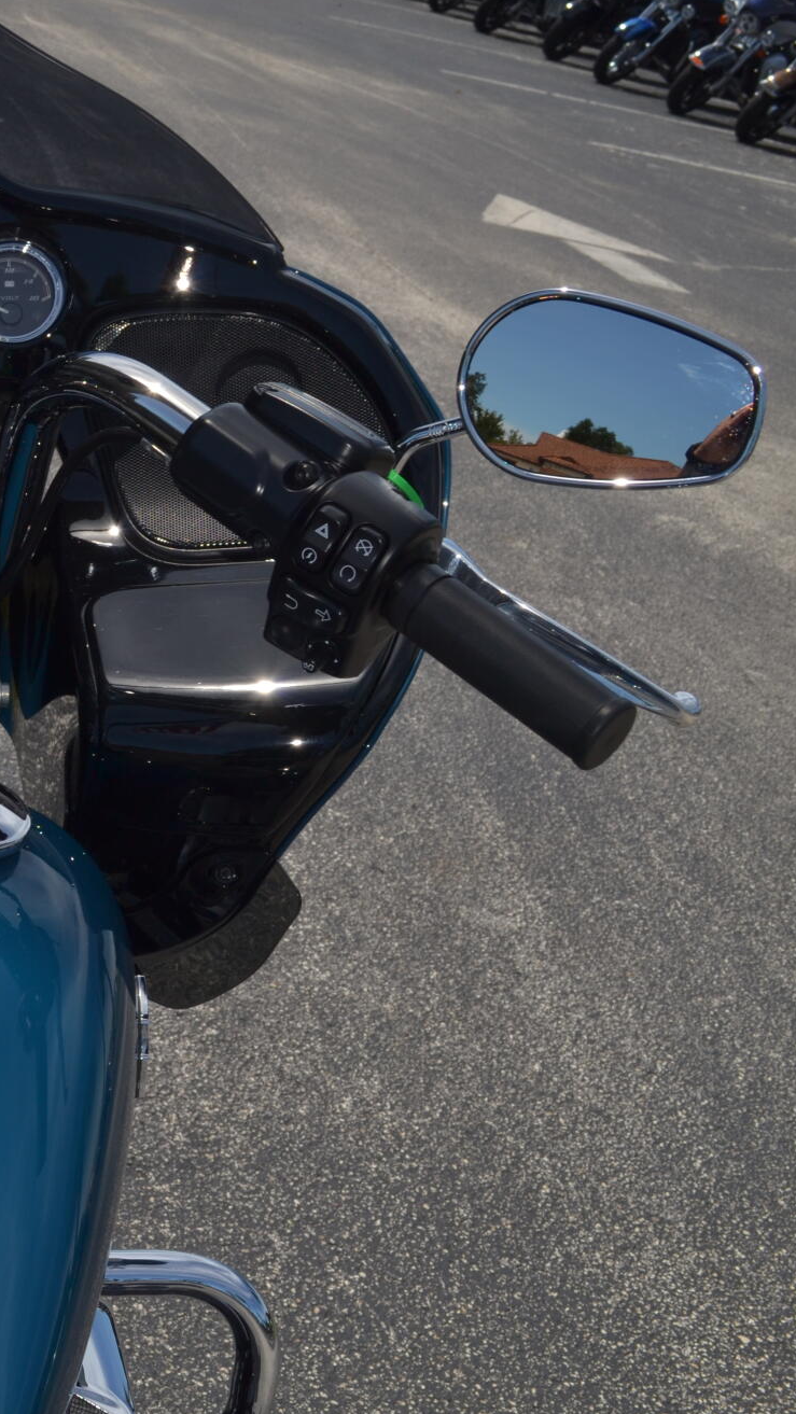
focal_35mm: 67
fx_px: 2513
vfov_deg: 31.4
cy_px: 704
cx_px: -253
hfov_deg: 16.9
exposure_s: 1/200
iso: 100
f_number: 11
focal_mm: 28
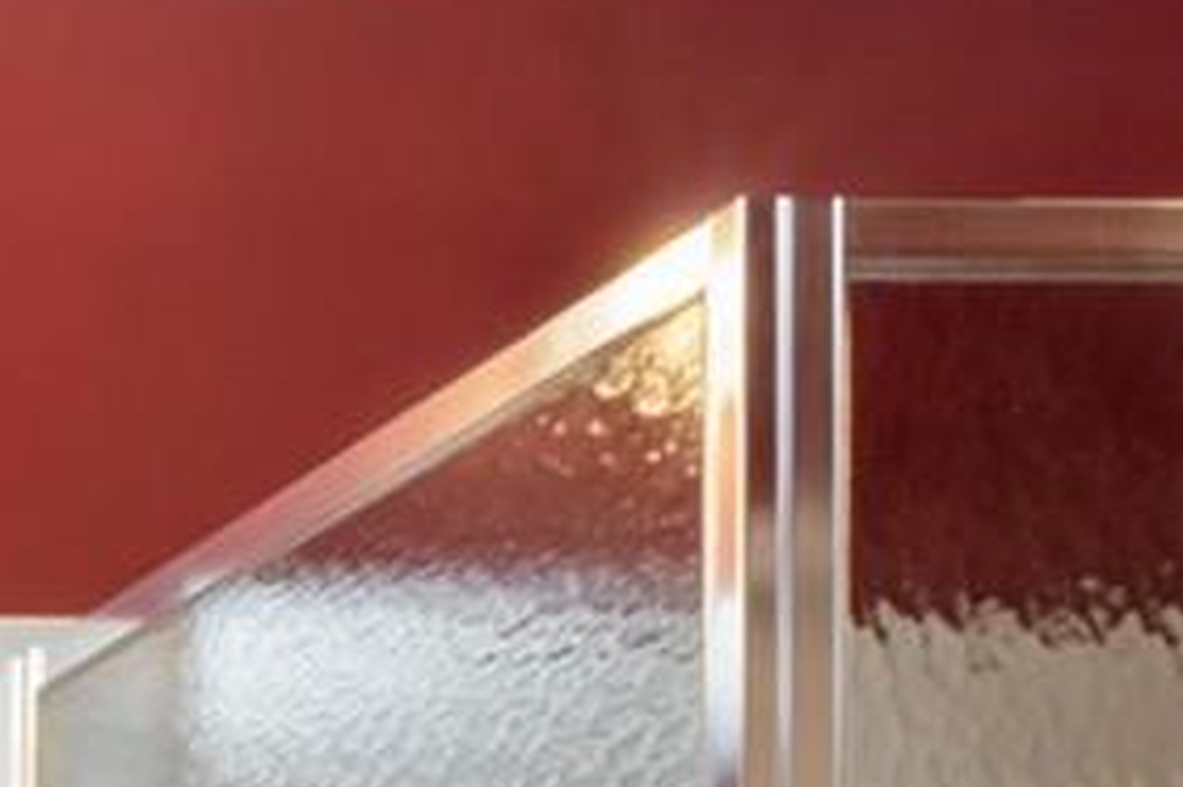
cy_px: 1643
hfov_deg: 16.1
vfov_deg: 12.8
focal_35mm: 91
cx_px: -1326
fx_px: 2988
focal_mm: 8
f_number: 10
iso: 400
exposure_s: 1/13
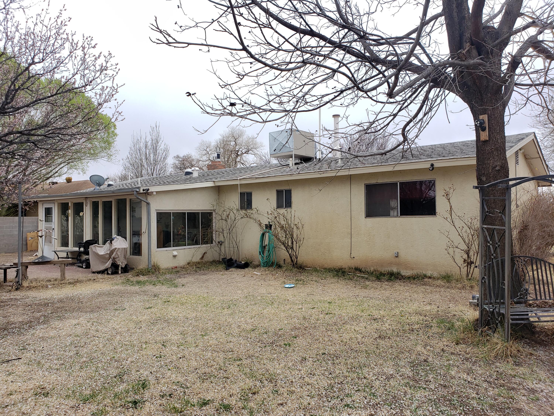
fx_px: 416
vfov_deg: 53.1
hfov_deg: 67.3
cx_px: 277
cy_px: 208
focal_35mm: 26
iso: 50
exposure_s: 1/594
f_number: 2.4
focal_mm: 4.3
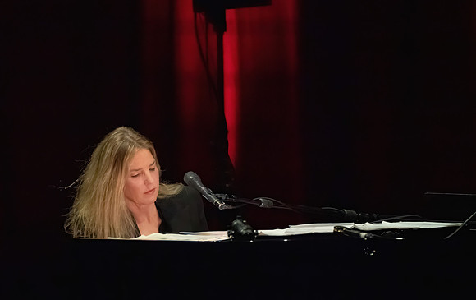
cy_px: 146
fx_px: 6963
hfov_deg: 3.9
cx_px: 163
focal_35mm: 536
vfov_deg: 2.5
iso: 25600
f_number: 8
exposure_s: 1/320
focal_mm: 400
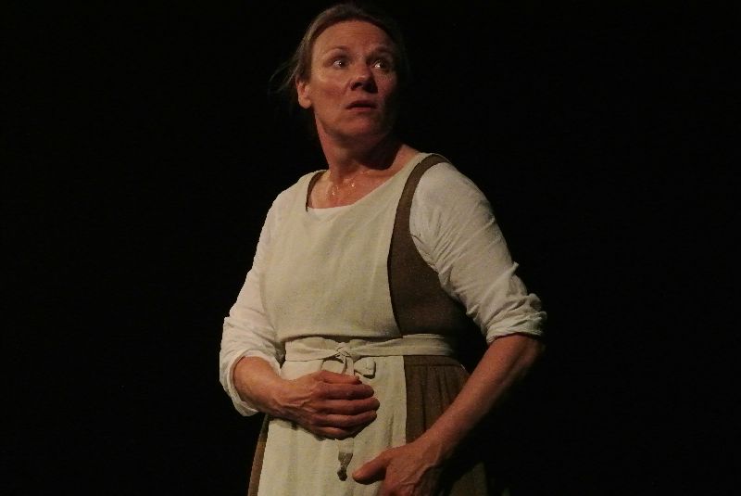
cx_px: 370
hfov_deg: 12.4
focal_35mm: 166
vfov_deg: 8.3
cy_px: 248
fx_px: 3420
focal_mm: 61.6
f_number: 6.3
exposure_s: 1/100
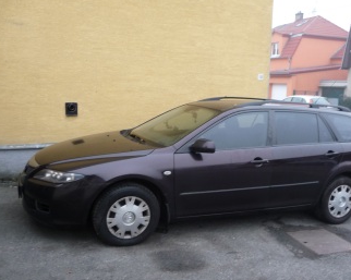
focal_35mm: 34
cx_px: 189
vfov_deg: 43.3
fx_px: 353
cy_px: 153
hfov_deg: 52.8
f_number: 3.3
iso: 200
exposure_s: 1/25
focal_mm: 4.7
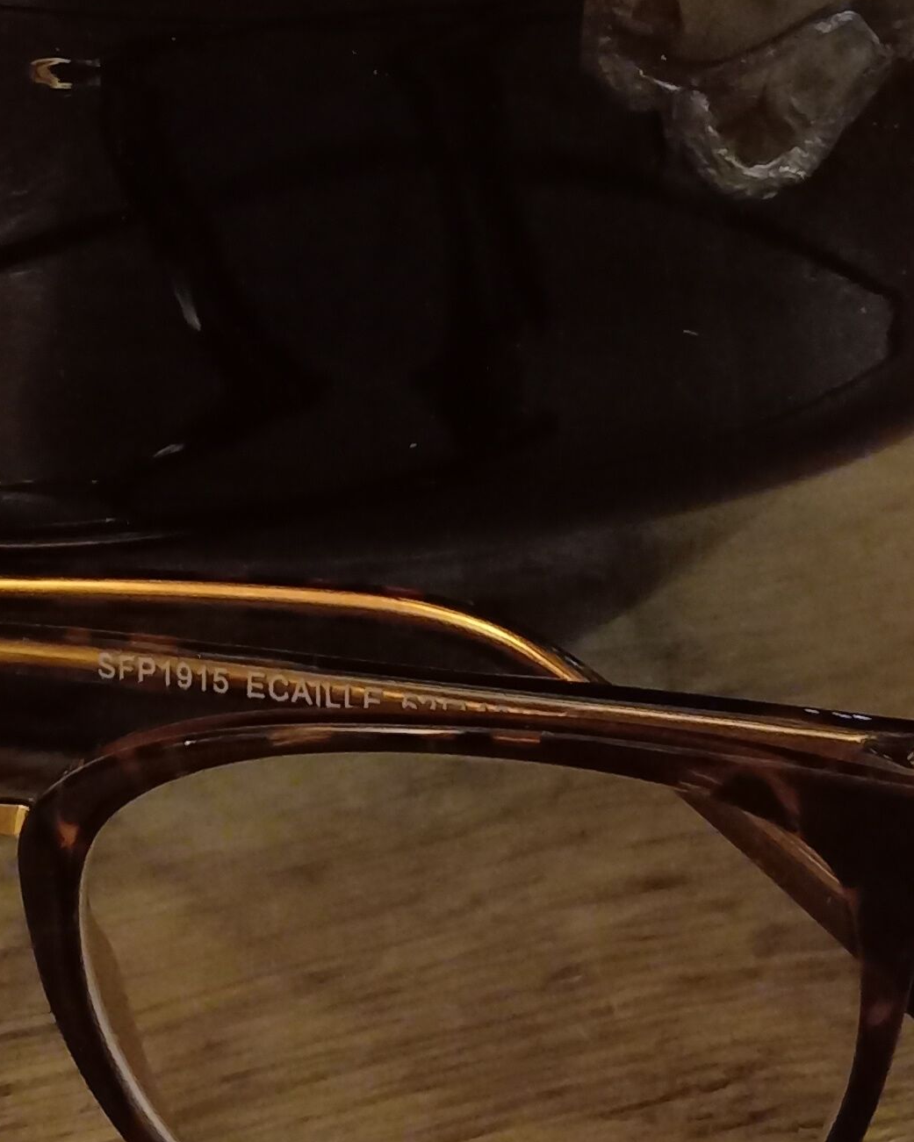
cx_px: 243
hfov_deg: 20.3
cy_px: -63
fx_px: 2536
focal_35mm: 75
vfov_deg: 24.0
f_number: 1.8
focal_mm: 4.65
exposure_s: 1/11.1
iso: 2000
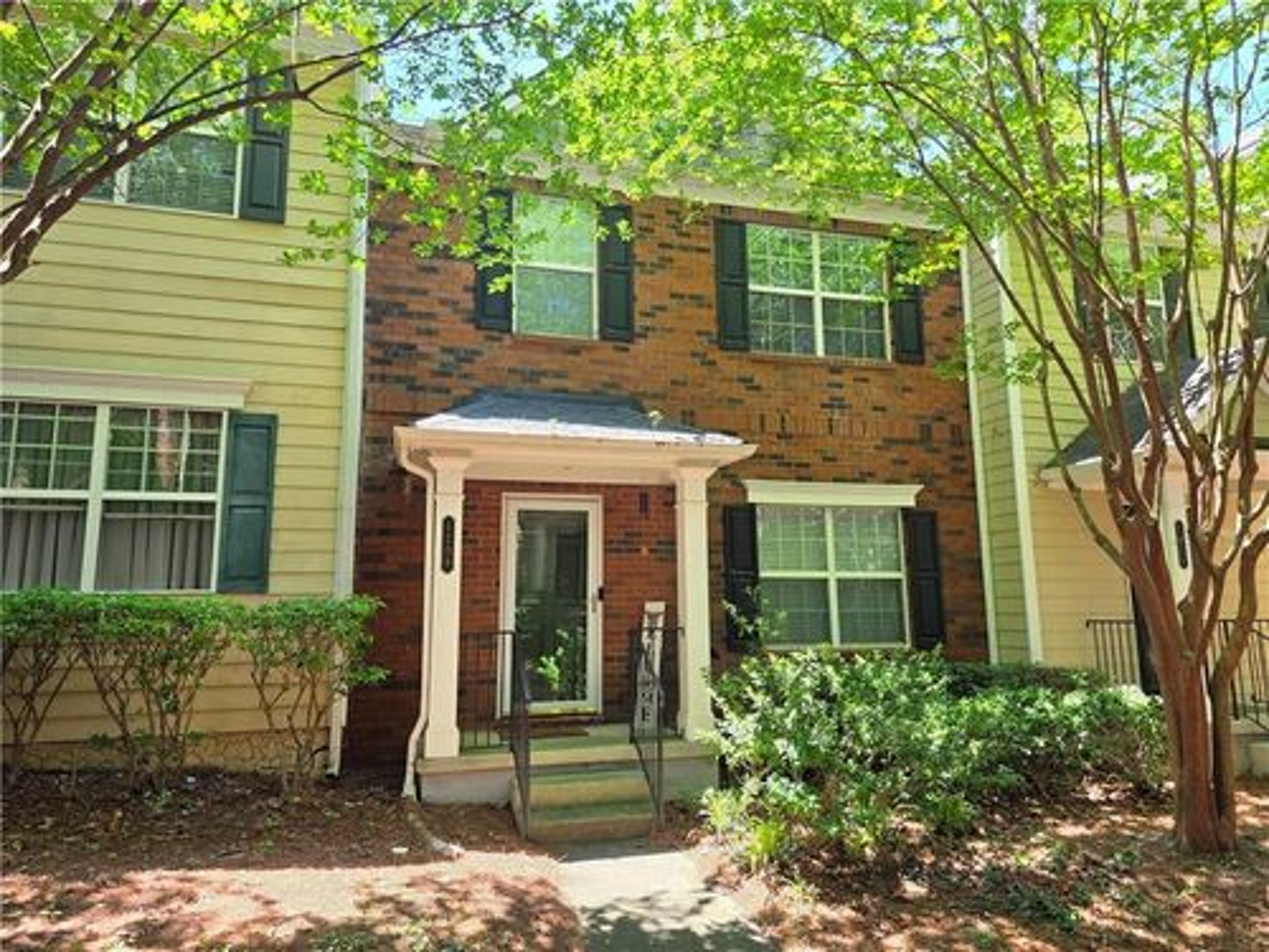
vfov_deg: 58.9
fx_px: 843
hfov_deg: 73.9
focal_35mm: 23
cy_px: 476
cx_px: 634
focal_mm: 6.25
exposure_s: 1/180
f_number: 1.7
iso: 64
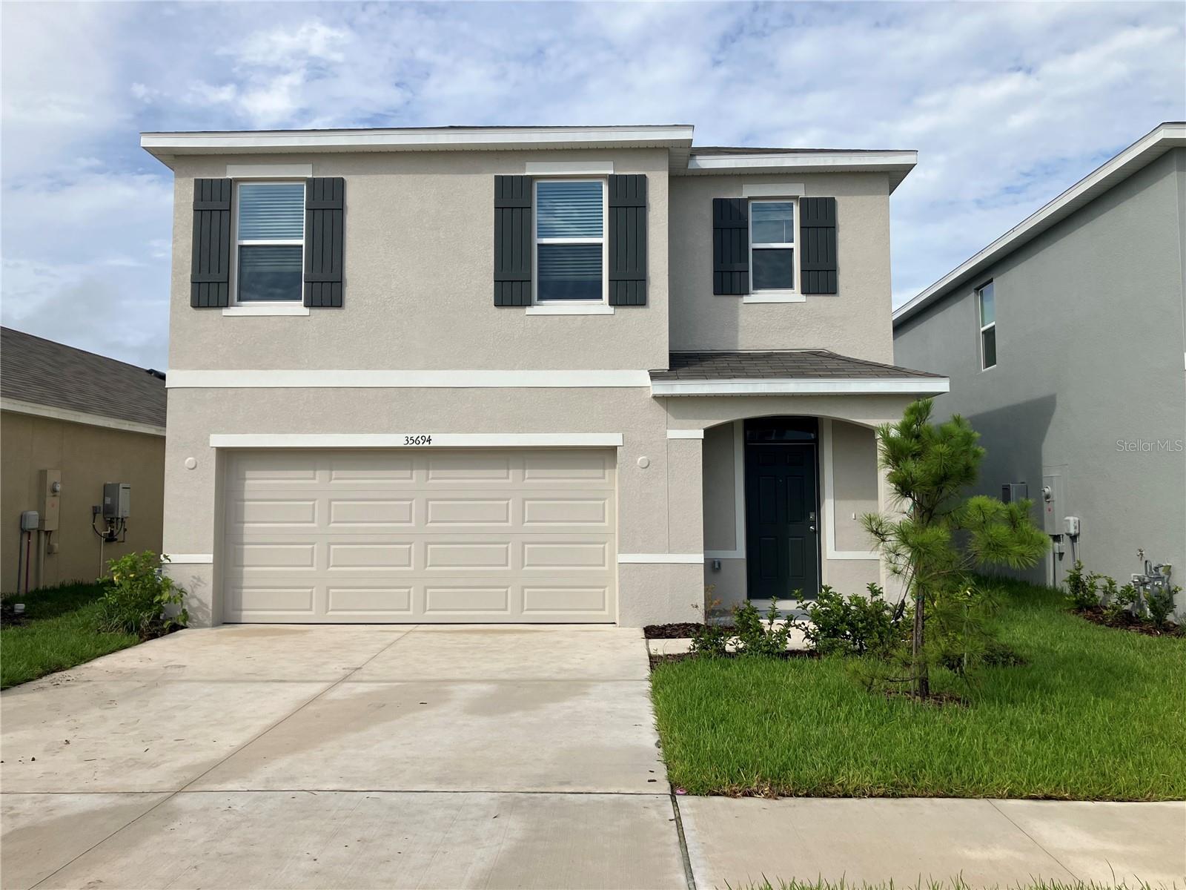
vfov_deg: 49.7
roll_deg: +0.6
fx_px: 959
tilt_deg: +4.6
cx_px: 593
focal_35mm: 28
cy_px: 445
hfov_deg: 63.4
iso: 32
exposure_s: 1/2558
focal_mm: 3.99
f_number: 1.8
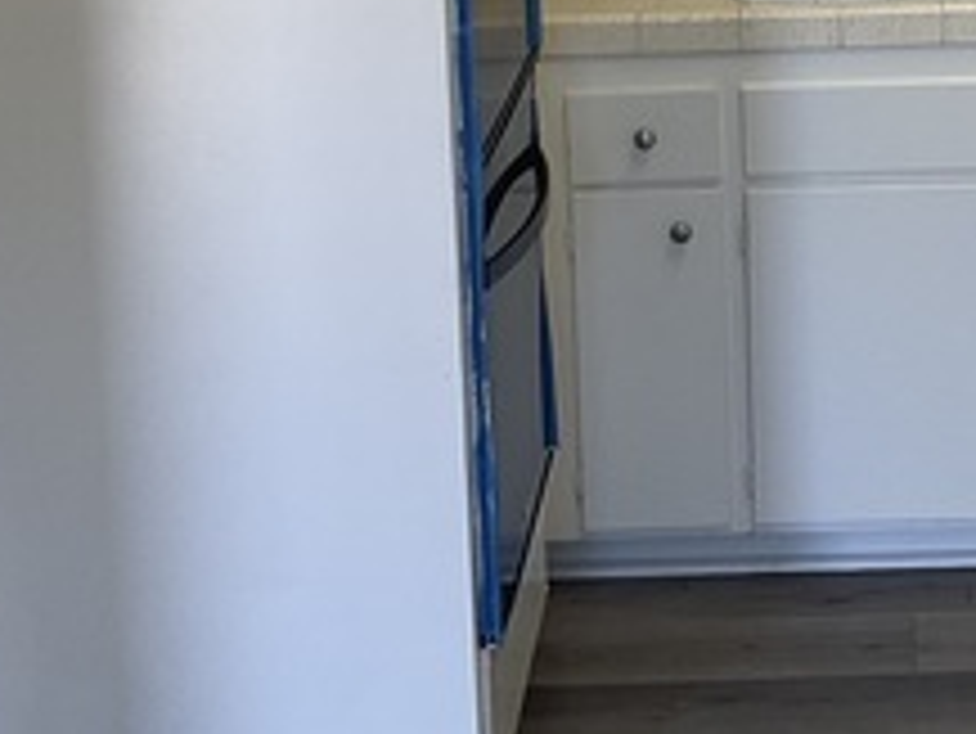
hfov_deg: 21.6
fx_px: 2511
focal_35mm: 89
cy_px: -216
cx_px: 857
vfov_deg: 15.8
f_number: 1.8
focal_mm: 3
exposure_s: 1/120
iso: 64
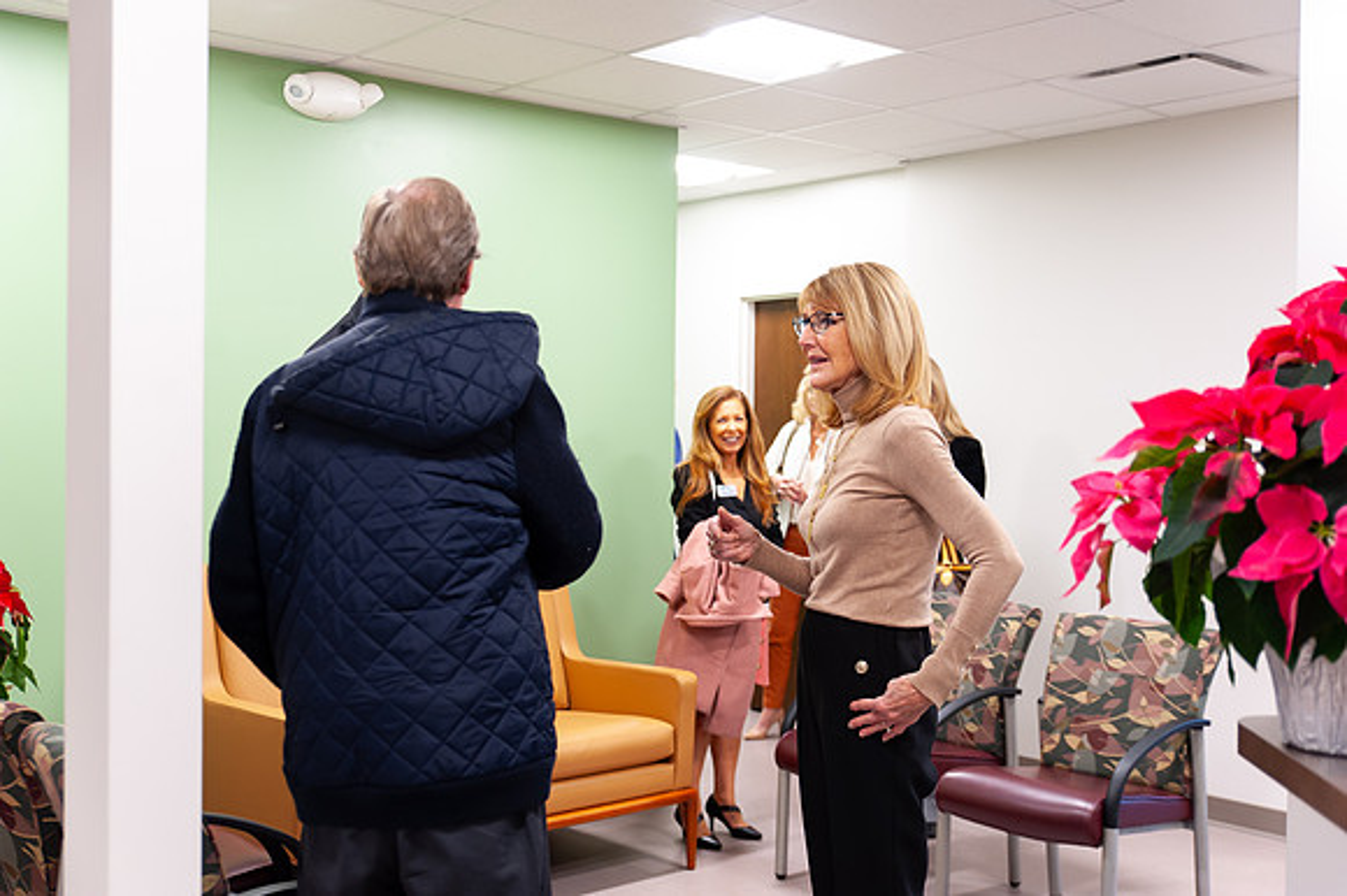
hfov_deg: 48.5
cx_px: 674
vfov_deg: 33.4
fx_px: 1496
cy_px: 448
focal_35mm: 40
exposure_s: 1/125
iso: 800
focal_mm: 40
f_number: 2.8
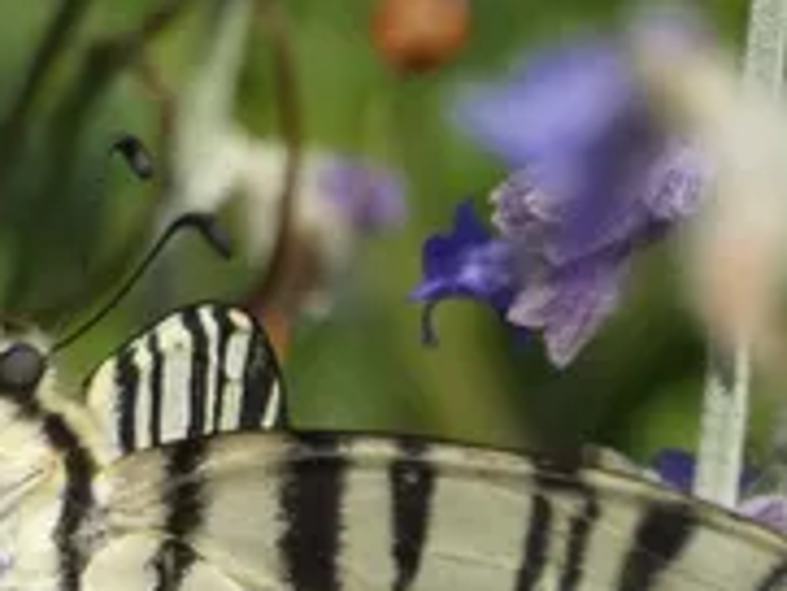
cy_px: 969
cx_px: 404
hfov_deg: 1.9
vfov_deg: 1.4
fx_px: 23364
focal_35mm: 1027
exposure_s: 1/160
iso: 80
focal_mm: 52.2
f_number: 5.5
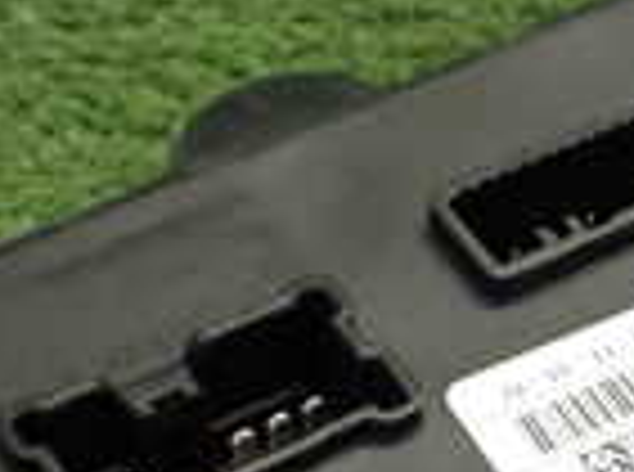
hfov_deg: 15.2
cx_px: 612
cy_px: 530
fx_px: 2338
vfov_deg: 11.4
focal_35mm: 128
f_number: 2.3
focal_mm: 5.4
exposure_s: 1/125
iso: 640
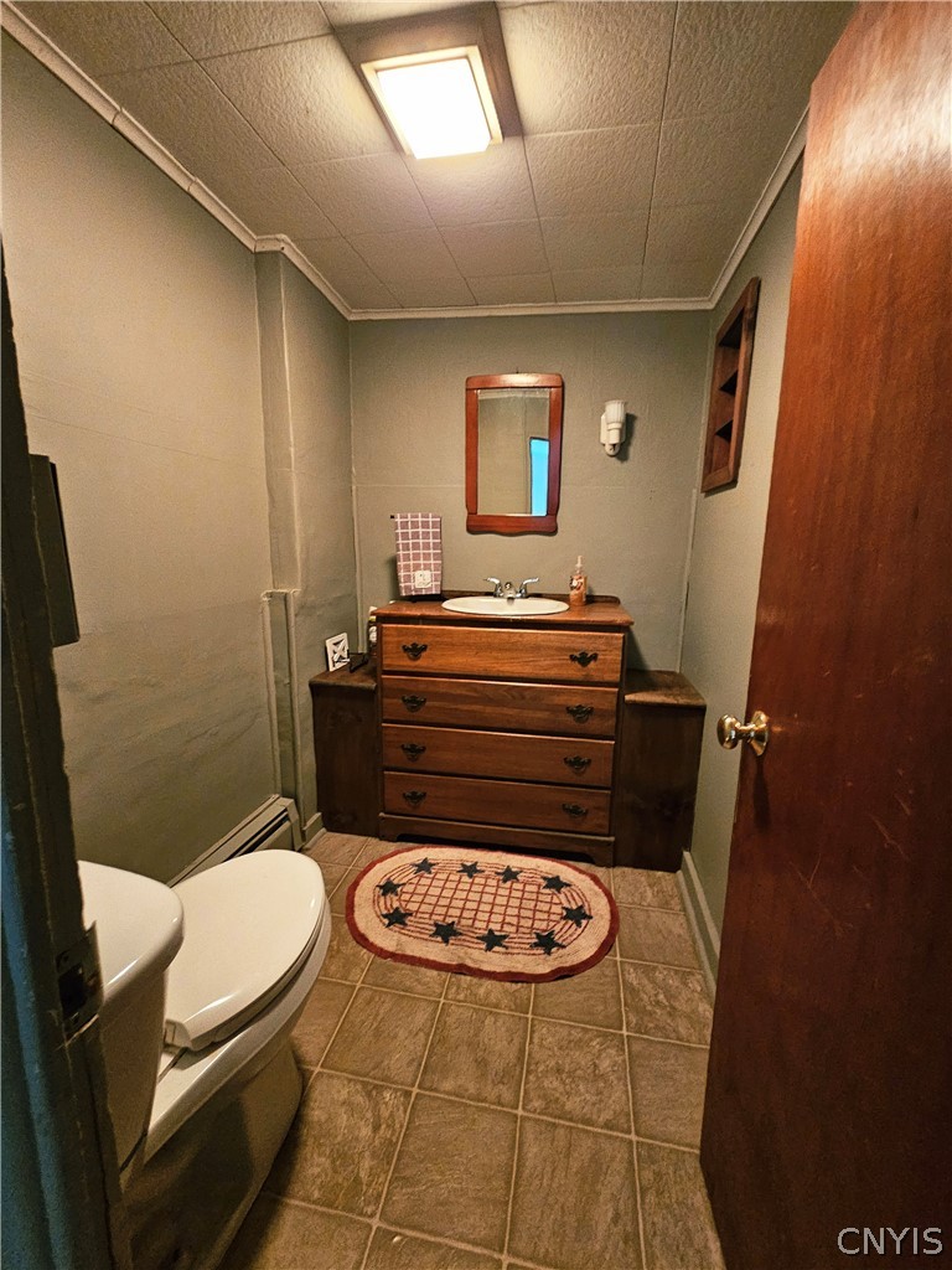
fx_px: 477
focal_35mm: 13
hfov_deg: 89.9
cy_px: 635
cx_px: 476
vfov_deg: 106.2
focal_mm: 2.2
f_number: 2.2
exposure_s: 1/24
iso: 800
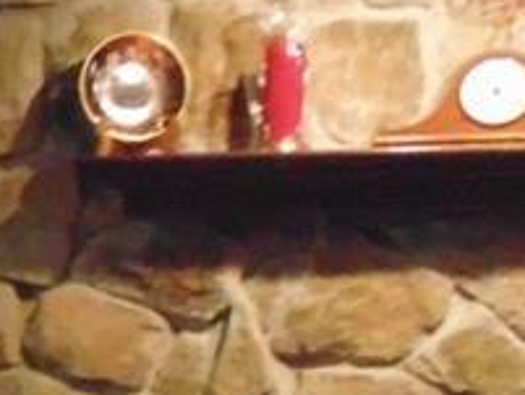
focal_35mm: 112
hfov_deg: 14.6
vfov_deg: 12.8
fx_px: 1700
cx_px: -520
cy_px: 518
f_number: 3.1
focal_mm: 4
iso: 800
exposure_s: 1/20
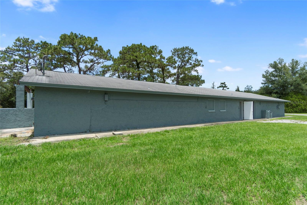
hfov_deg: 90.0
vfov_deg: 67.4
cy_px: 102
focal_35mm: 18
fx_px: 153
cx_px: 154
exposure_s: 1/3200
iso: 320
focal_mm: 12
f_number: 5
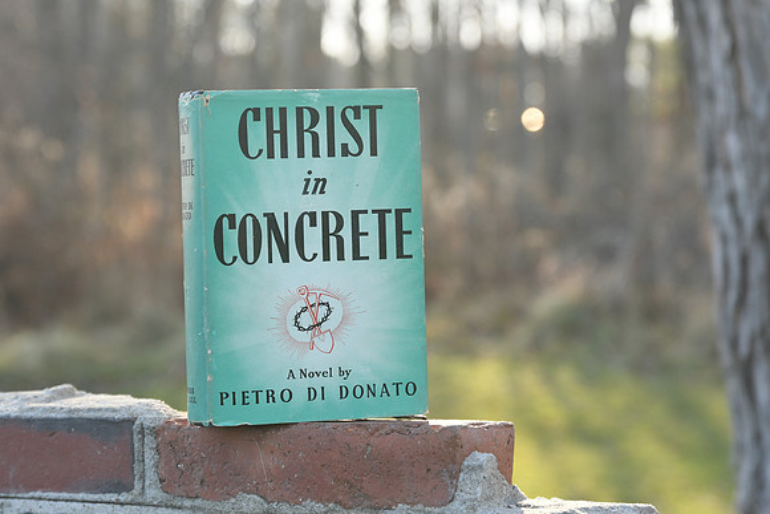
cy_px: 257
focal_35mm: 105
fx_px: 2246
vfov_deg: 13.0
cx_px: 385
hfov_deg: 19.5
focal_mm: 70
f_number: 4.5
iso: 250
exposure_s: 1/200
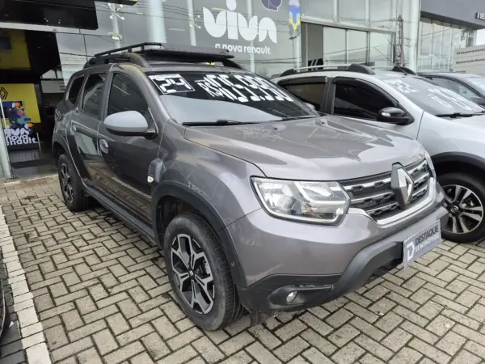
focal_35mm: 23
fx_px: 322
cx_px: 242
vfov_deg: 58.9
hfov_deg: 73.9
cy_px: 182
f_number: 1.8
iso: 25
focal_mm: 5.4
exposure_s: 1/698
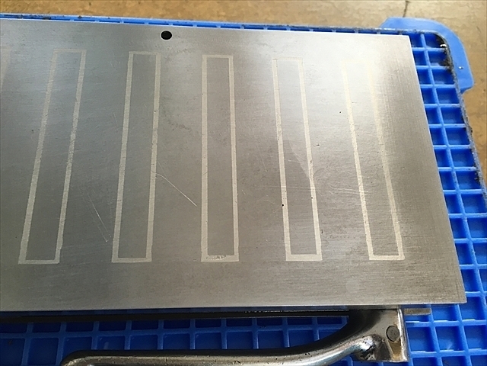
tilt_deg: -68.2
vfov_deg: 48.2
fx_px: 408
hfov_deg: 61.7
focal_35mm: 29
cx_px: 244
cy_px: 183
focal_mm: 4.15
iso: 32
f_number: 2.2
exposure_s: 1/30
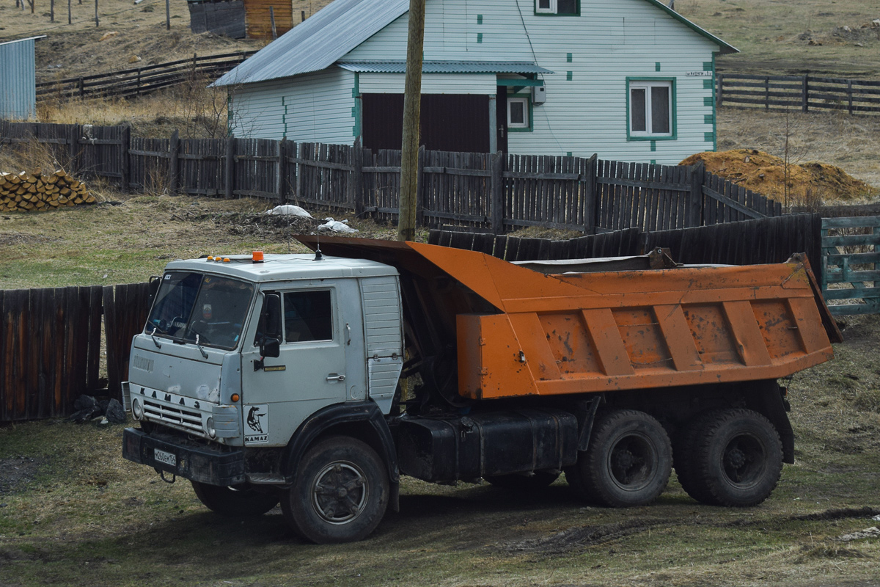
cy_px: 294
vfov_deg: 18.9
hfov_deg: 28.1
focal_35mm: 72
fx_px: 1760
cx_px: 440
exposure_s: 1/800
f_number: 6.3
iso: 200
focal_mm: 48
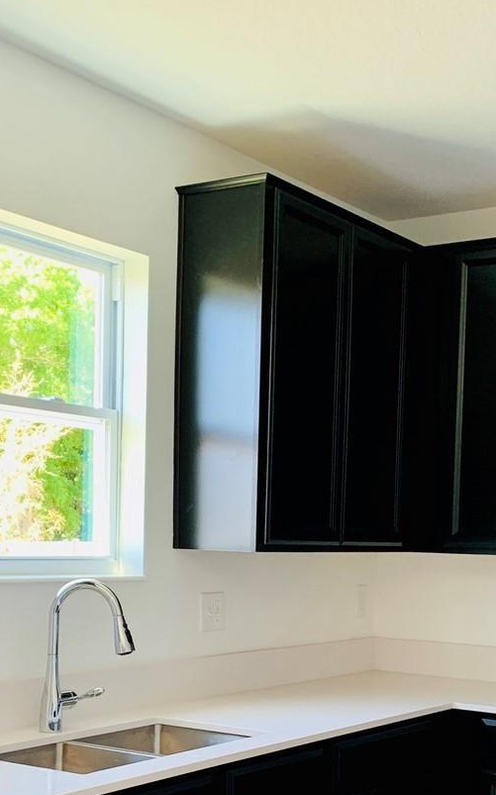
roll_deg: -1.7
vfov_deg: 36.3
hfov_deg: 23.5
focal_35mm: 55
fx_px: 1190
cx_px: 291
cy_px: 559
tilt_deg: -3.2
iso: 100
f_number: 1.8
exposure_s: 1/78
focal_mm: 4.25
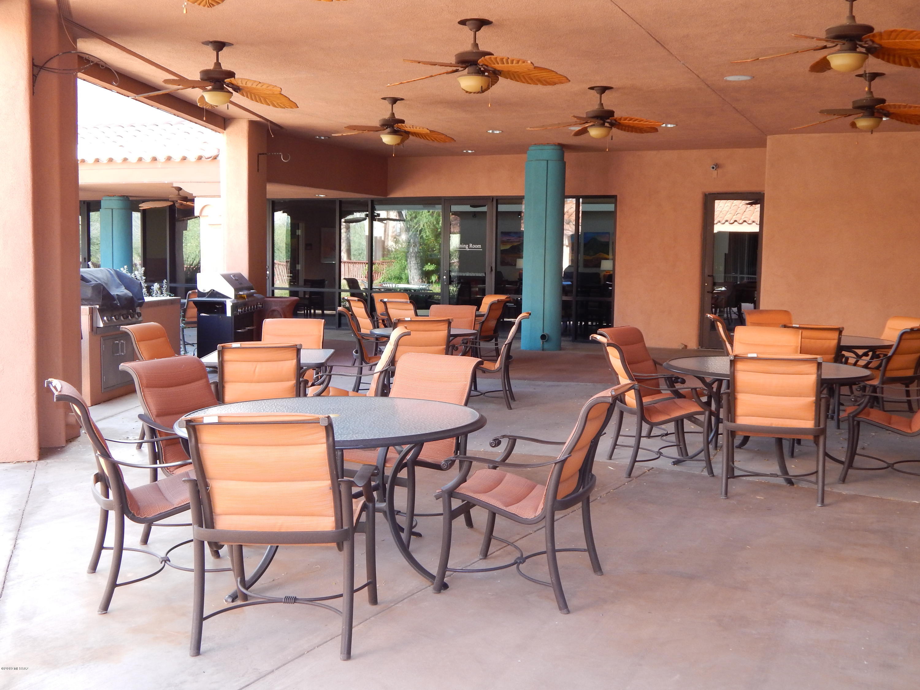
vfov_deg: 37.7
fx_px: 1010
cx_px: 460
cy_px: 345
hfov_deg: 49.0
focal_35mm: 38
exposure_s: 1/40
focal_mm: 6.8
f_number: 3.4
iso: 180
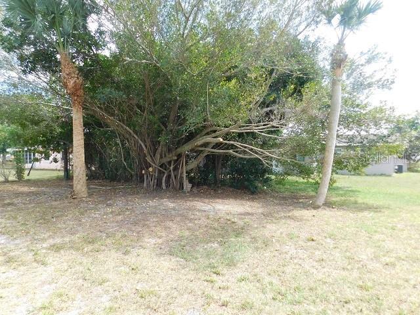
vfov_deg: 58.9
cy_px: 158
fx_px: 279
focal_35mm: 23
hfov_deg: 73.9
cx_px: 210
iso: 125
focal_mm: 4
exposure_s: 1/400
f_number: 3
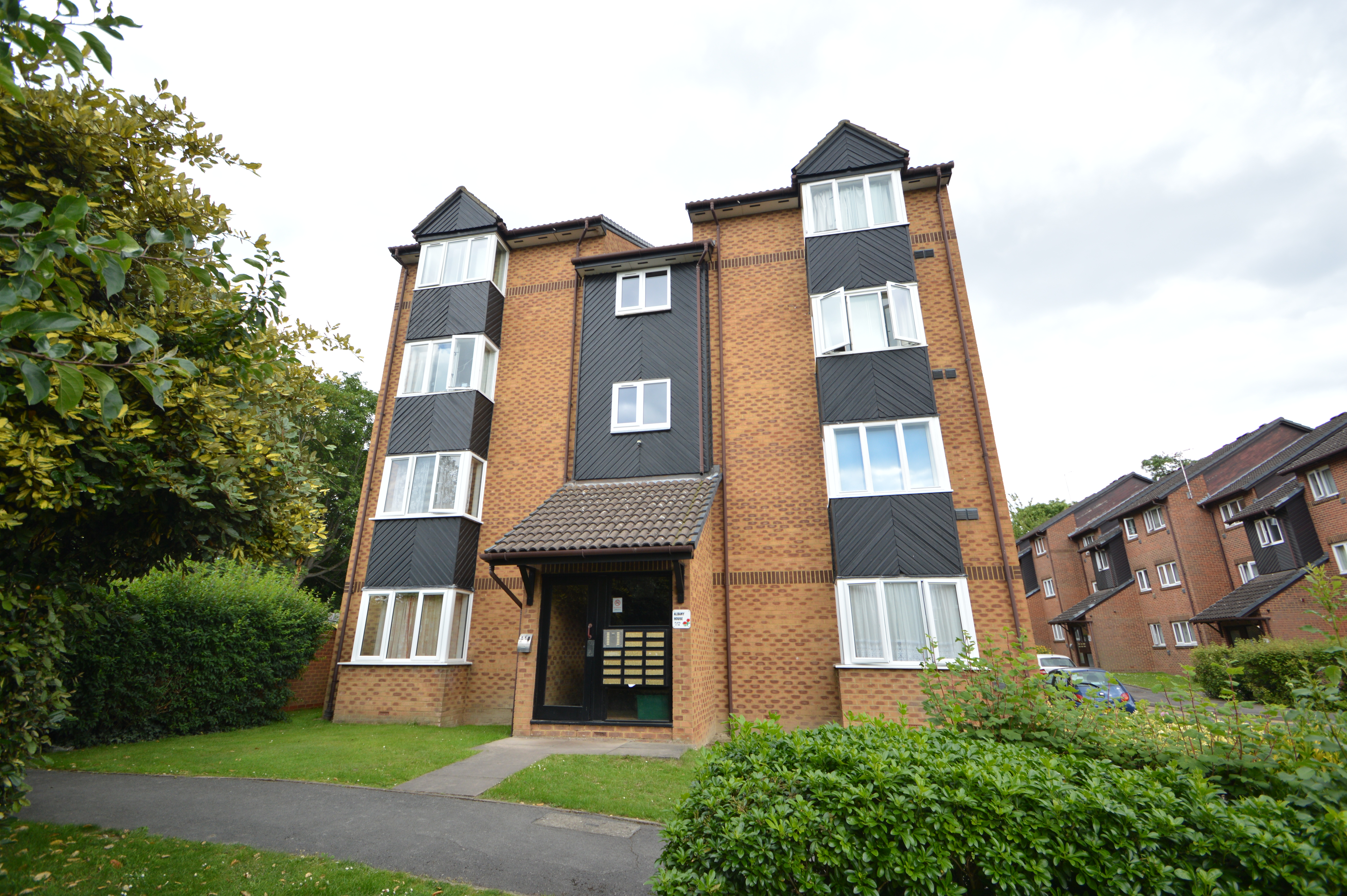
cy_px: 448
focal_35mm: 15
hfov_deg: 100.4
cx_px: 674
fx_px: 561
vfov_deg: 77.2
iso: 160
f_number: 5.6
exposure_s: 1/125
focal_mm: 10
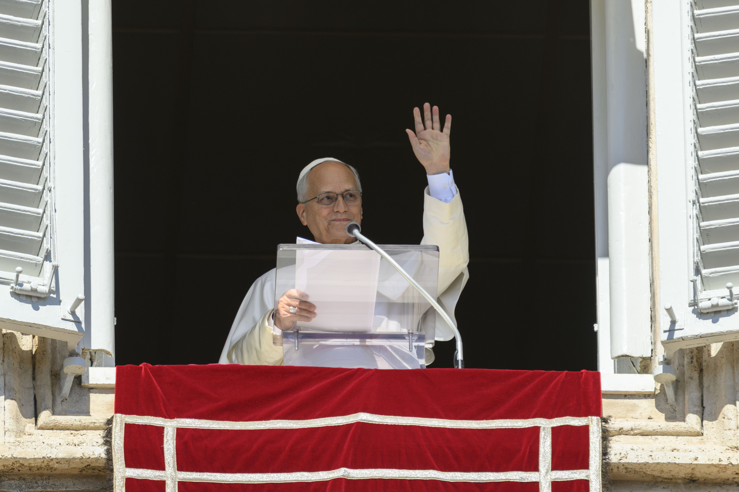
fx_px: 17235
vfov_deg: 1.6
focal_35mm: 840
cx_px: 370
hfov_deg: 2.5
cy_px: 246
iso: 250
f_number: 5.6
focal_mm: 560
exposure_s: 1/1600
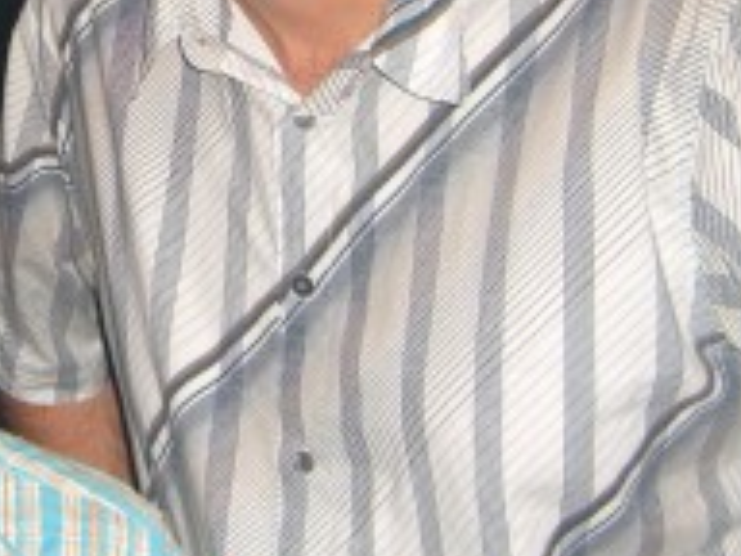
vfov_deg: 12.3
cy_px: 0
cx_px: 42
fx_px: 2547
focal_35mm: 119
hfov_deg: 16.3
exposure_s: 1/60
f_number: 2.8
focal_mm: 7.9
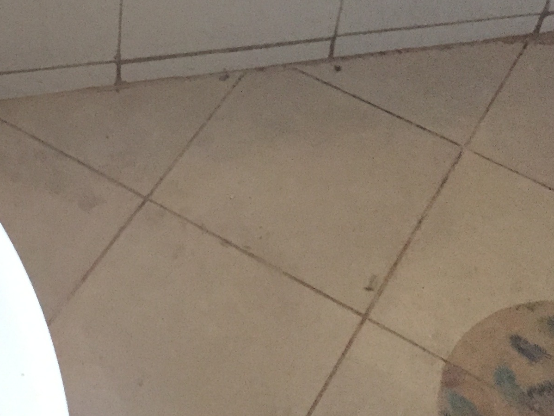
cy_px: -20
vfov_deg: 18.1
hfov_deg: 24.2
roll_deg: -1.8
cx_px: 83
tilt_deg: -43.9
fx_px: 1265
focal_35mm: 79
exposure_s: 1/17
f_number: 2.2
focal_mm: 4.15
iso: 400
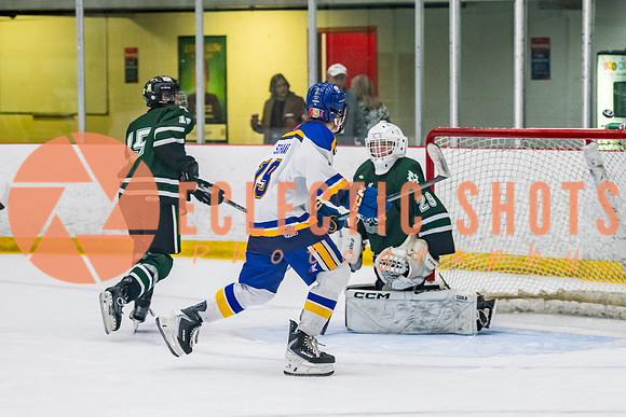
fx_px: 2881
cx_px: 309
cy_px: 226
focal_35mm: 166
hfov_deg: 12.4
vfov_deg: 8.3
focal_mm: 100
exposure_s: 1/640
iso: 2000
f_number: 3.2
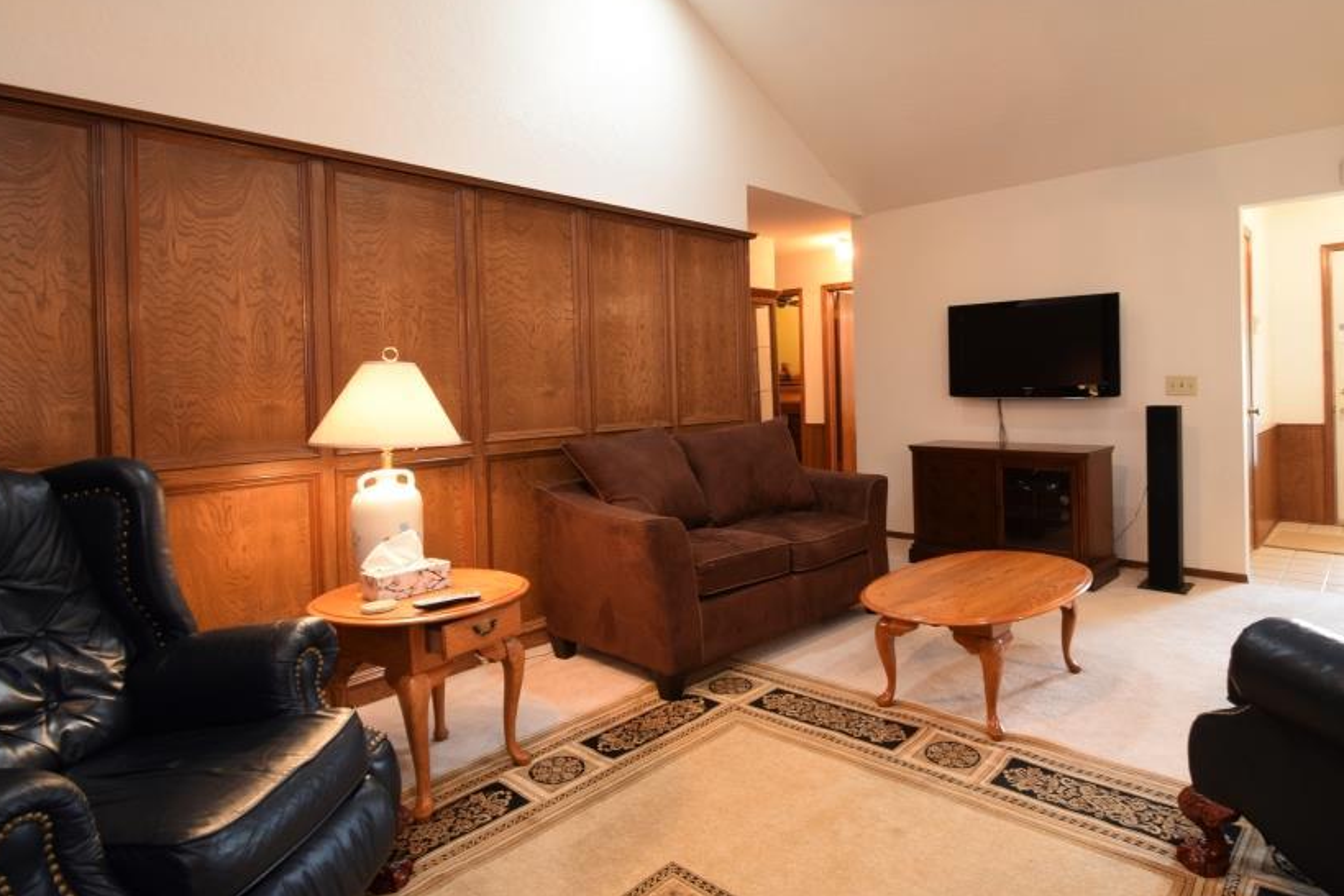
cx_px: 743
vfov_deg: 60.1
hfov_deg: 82.0
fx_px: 770
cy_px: 383
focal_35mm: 21
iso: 500
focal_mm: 11
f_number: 11
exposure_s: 1/2
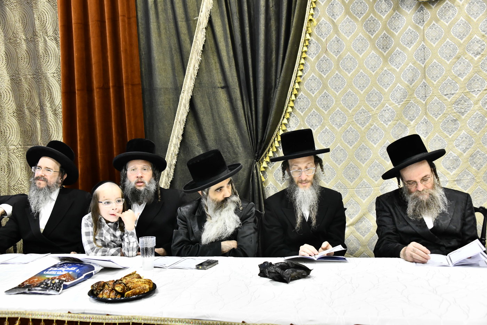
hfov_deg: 53.1
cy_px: 162
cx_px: 244
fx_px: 487
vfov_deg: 36.9
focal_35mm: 36
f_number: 5.6
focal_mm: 36
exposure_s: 1/160
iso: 2500
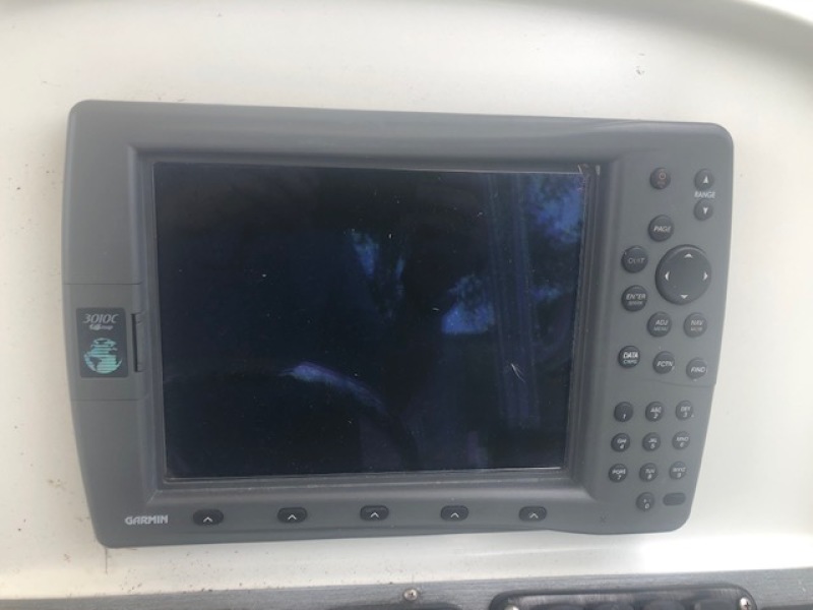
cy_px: 305
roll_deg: -1.2
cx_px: 406
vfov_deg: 49.7
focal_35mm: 28
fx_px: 658
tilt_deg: -25.2
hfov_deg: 63.4
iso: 20
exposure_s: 1/235
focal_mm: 3.99
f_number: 1.8
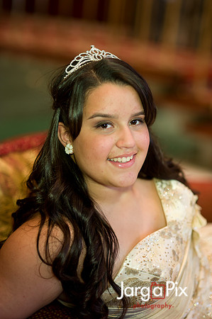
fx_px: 753
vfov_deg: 23.9
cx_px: 106
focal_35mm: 85
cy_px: 160
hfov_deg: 16.0
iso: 800
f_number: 2.2
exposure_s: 1/125
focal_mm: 85
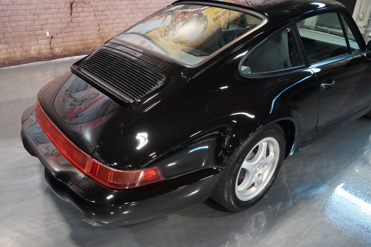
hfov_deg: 65.5
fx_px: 289
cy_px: 124
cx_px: 186
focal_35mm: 28
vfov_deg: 46.4
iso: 10000
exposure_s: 1/60
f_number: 4
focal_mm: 28
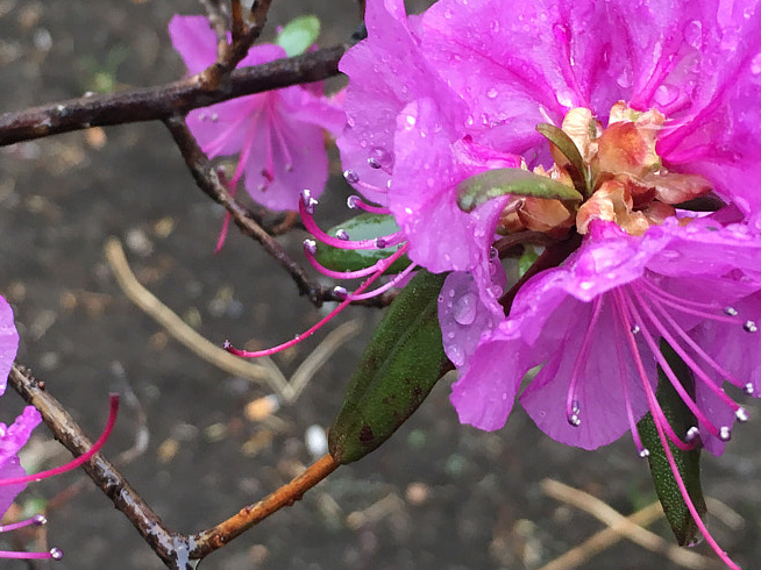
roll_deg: +20.2
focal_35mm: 71
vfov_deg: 20.7
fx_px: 1560
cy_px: 268
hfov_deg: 27.4
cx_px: 306
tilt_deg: -42.2
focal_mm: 4.15
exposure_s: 1/33
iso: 80
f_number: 2.2
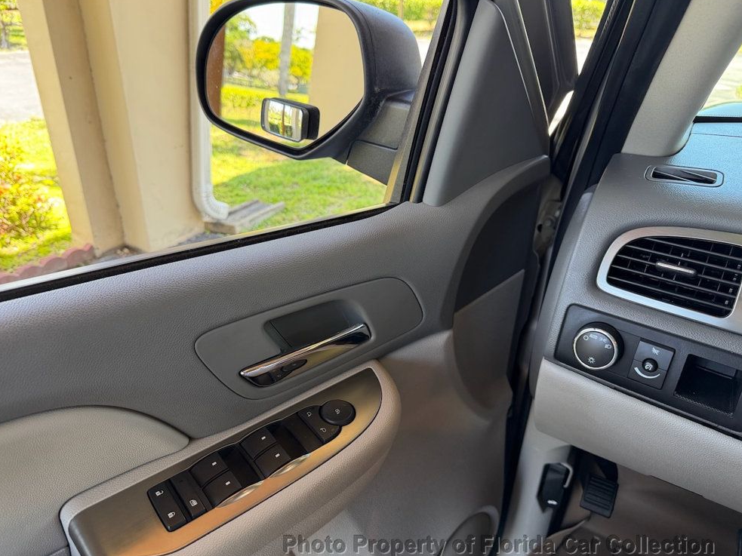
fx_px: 536
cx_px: 367
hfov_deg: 69.4
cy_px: 281
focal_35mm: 25
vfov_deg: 54.9
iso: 125
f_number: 1.78
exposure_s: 1/121
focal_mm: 6.76
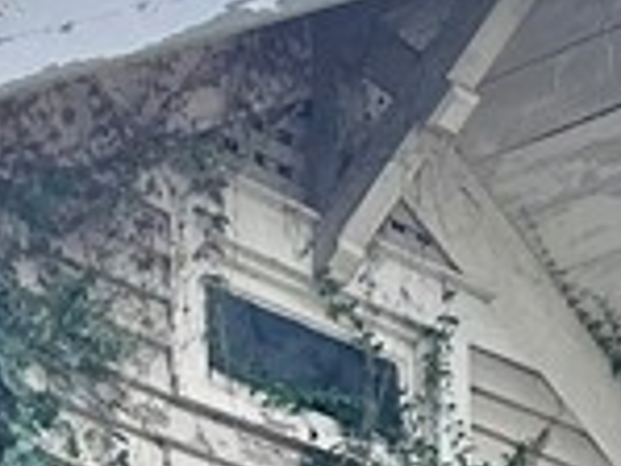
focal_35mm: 165
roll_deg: -0.2
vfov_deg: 8.1
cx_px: -571
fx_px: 2962
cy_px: 1219
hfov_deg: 11.0
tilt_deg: +7.4
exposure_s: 1/879
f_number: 1.78
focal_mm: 6.86
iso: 80
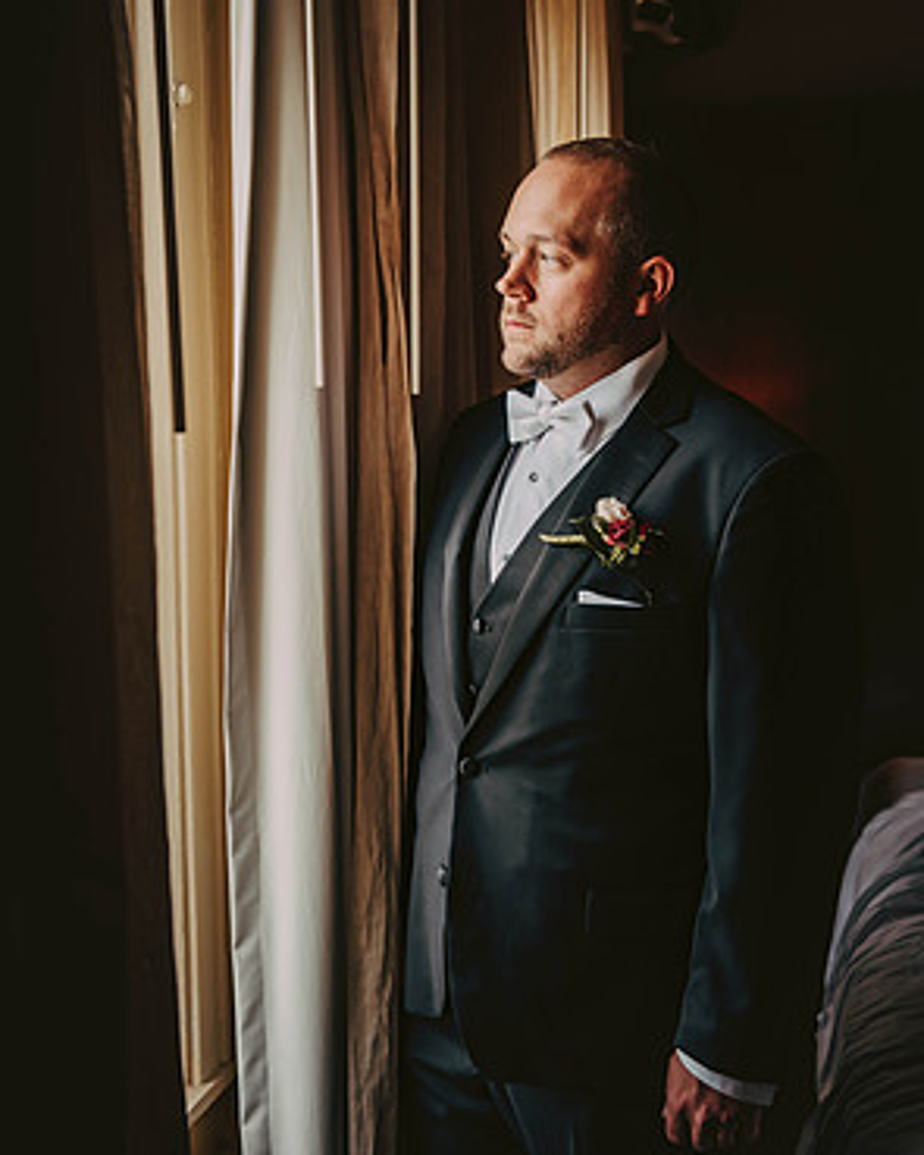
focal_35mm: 55
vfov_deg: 34.1
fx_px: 1881
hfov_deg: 27.6
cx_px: 467
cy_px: 535
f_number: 3.5
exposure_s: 1/250
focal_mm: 48
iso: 640
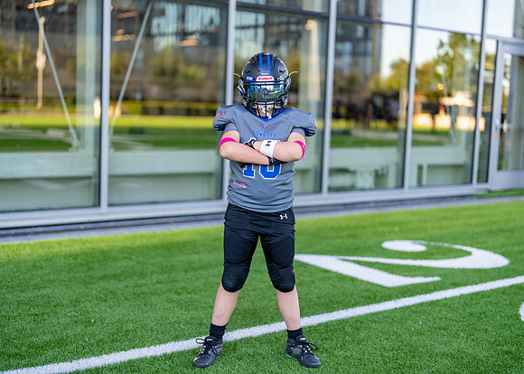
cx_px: 262
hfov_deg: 37.0
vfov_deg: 26.8
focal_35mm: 53
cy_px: 187
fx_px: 784
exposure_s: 1/640
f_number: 1.2
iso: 100
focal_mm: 50
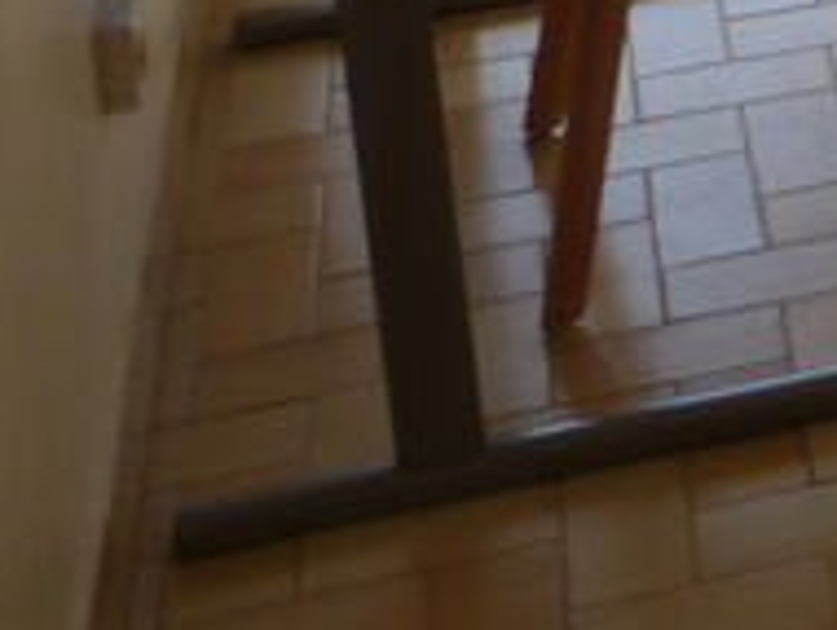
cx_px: 1819
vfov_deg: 10.3
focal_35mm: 126
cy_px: -841
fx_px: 3050
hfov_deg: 13.0
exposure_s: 1/160
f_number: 4
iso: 100
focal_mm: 4.3
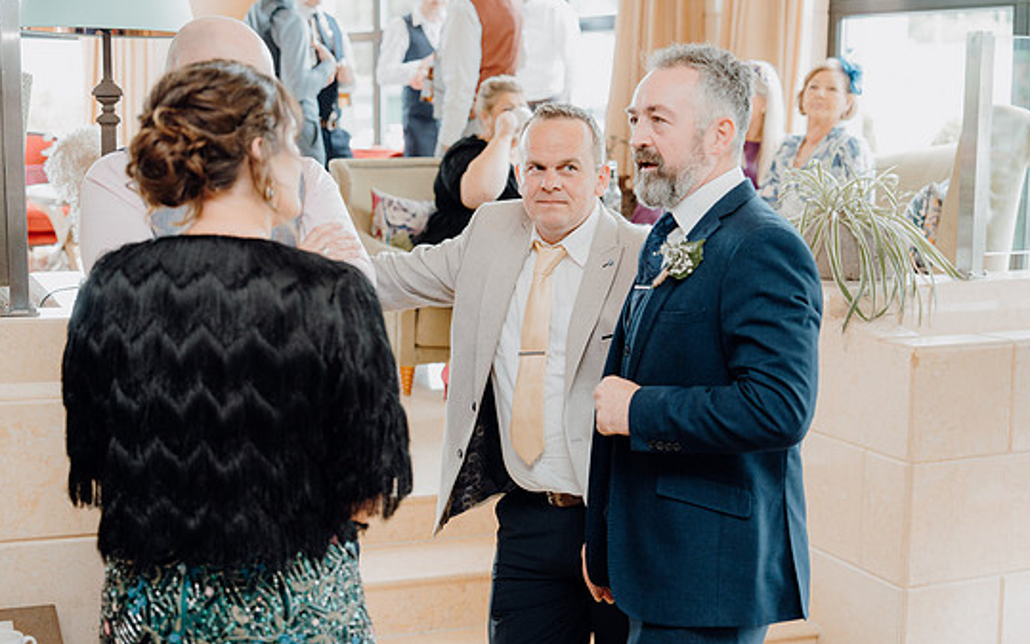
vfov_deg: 22.8
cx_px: 526
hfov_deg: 35.7
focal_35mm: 57
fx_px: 1600
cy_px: 333
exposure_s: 1/200
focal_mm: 52
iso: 1250
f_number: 2.8
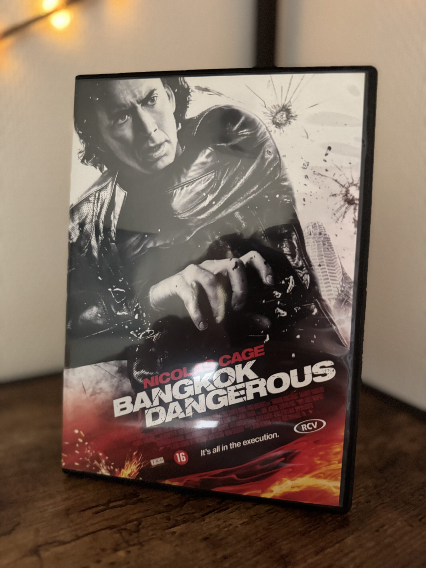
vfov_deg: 71.6
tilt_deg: -12.2
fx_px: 394
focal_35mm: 24
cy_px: 284
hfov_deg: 56.8
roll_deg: -0.4
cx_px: 213
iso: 1000
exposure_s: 1/35
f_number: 1.78
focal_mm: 6.76
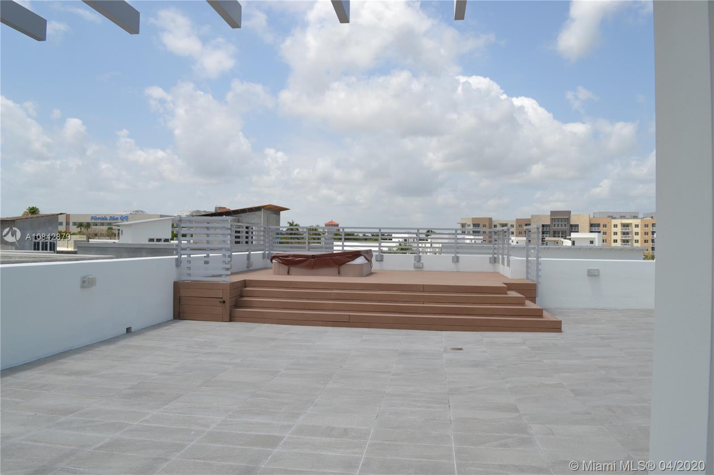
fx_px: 535
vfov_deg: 47.9
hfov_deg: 67.4
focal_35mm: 27
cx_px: 357
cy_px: 238
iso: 100
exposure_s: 1/320
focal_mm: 18
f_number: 9
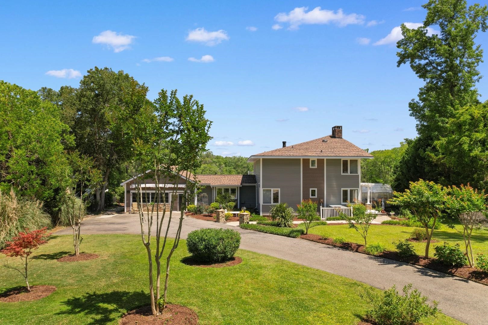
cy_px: 162
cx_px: 244
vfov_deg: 57.2
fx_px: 298
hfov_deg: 78.6
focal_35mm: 22
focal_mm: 8.38
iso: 100
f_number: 2.8
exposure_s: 1/250
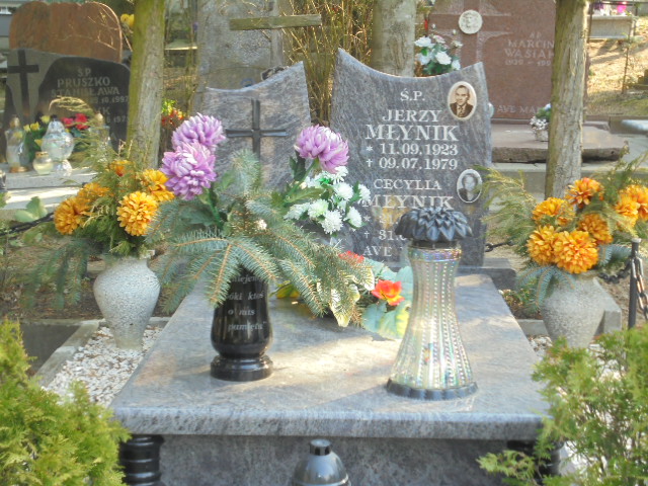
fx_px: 1198
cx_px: 324
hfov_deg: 30.3
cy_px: 243
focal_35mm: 64
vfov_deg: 22.9
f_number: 5.6
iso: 200
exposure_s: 1/60
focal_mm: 11.5
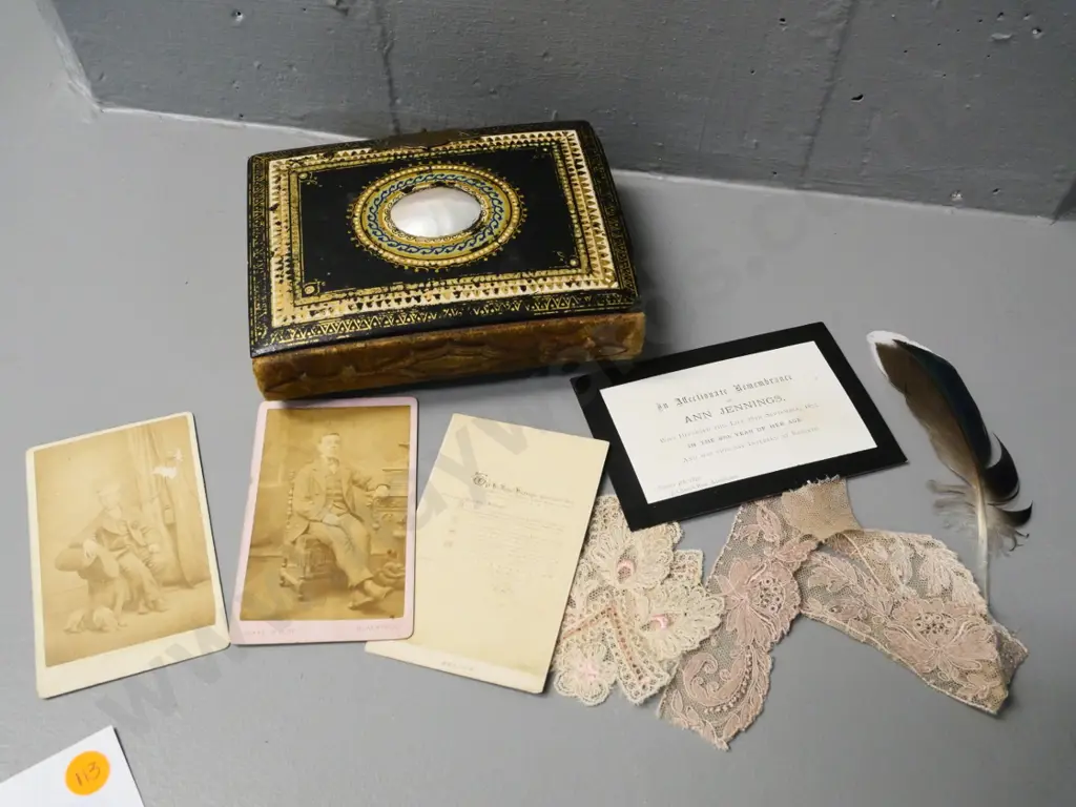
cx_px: 538
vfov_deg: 41.8
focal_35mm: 34
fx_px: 1057
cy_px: 404
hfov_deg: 54.0
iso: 3200
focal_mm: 17
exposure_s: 1/100
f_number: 6.3
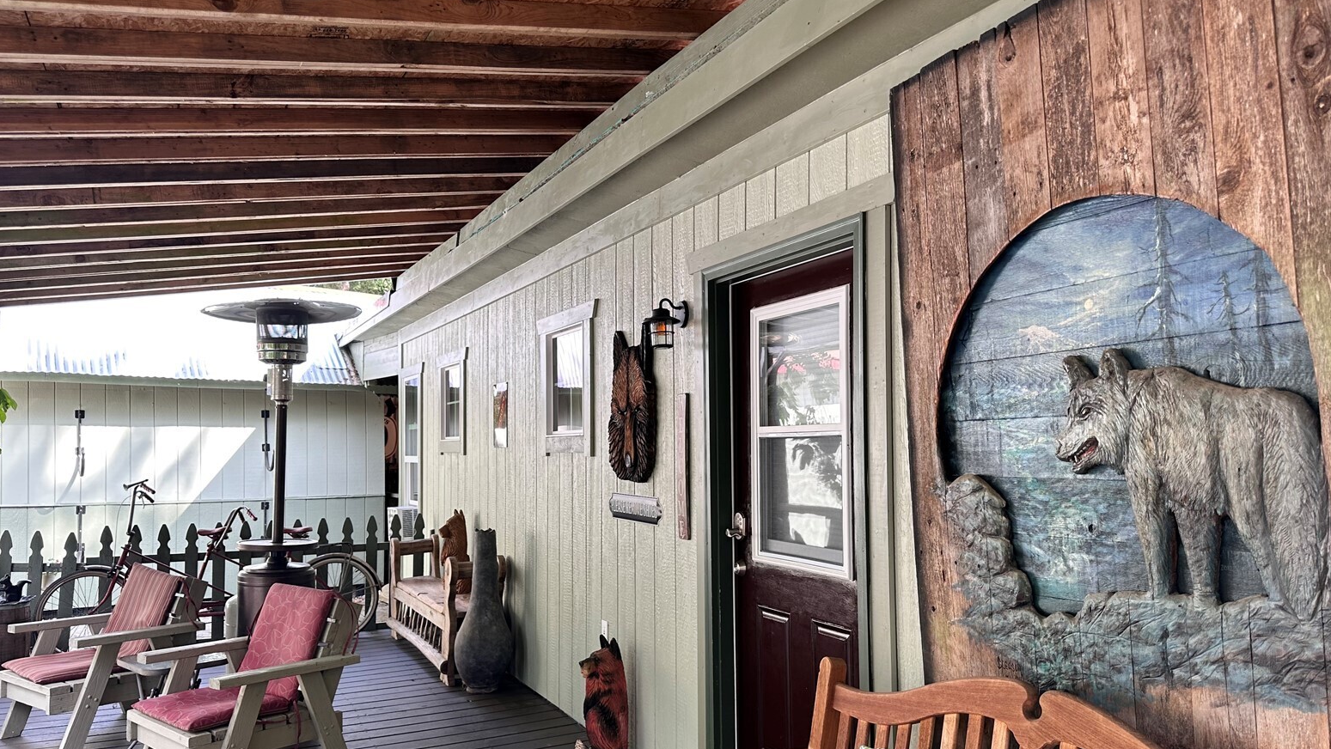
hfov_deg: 69.8
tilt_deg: +1.2
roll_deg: +0.5
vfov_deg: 42.8
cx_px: 670
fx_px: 953
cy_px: 425
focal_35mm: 27
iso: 64
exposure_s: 1/121
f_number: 1.78
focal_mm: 6.86
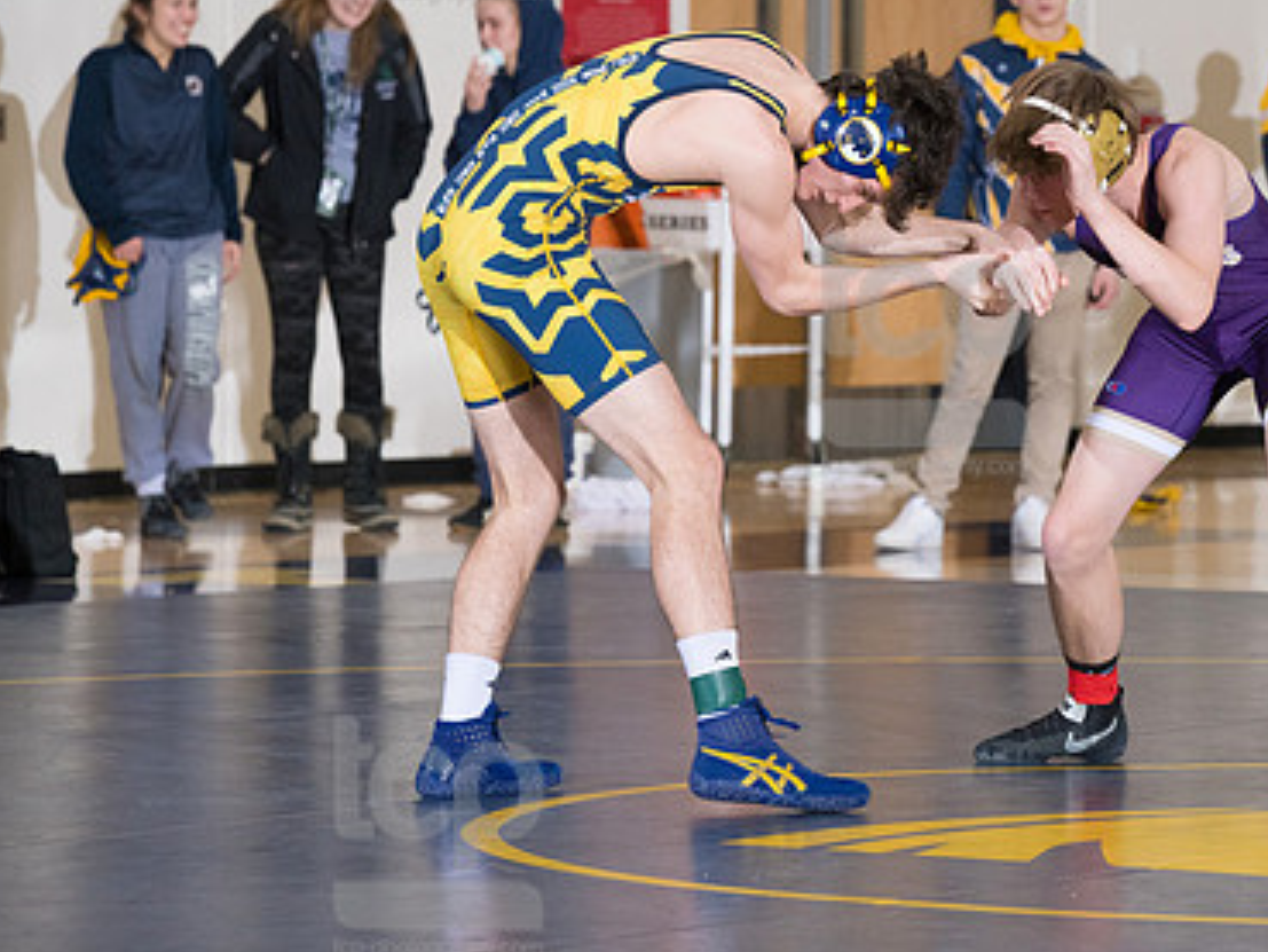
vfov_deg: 6.4
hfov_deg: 8.4
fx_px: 8574
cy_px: 356
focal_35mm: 234
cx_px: 928
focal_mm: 155
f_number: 5.6
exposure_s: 1/250
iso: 1250
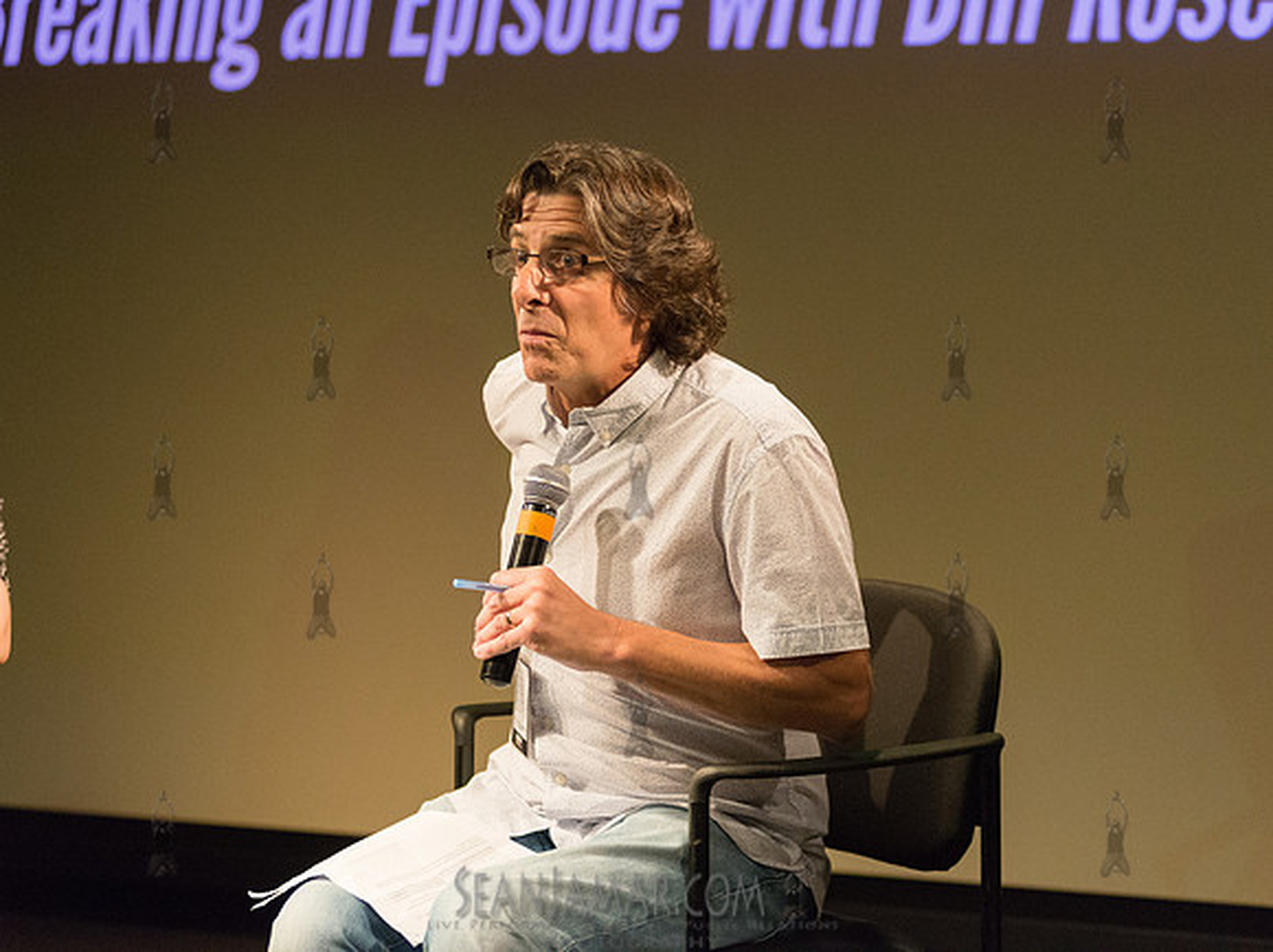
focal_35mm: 109
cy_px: 430
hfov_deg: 18.1
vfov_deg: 13.6
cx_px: 626
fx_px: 4004
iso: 4000
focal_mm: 92
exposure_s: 1/320
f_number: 2.8
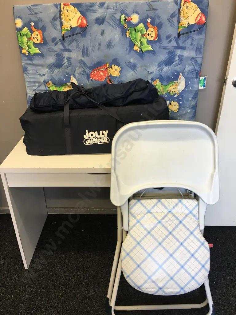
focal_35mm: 29
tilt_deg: -26.6
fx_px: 264
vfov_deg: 61.7
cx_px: 118
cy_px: 158
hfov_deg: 48.2
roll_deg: -1.2
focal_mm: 4.15
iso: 32
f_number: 2.2
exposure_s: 1/33
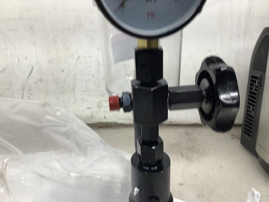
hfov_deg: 58.4
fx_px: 241
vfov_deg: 45.4
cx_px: 134
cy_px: 101
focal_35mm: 31
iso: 50
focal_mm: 3.3
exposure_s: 1/100
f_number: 2.4
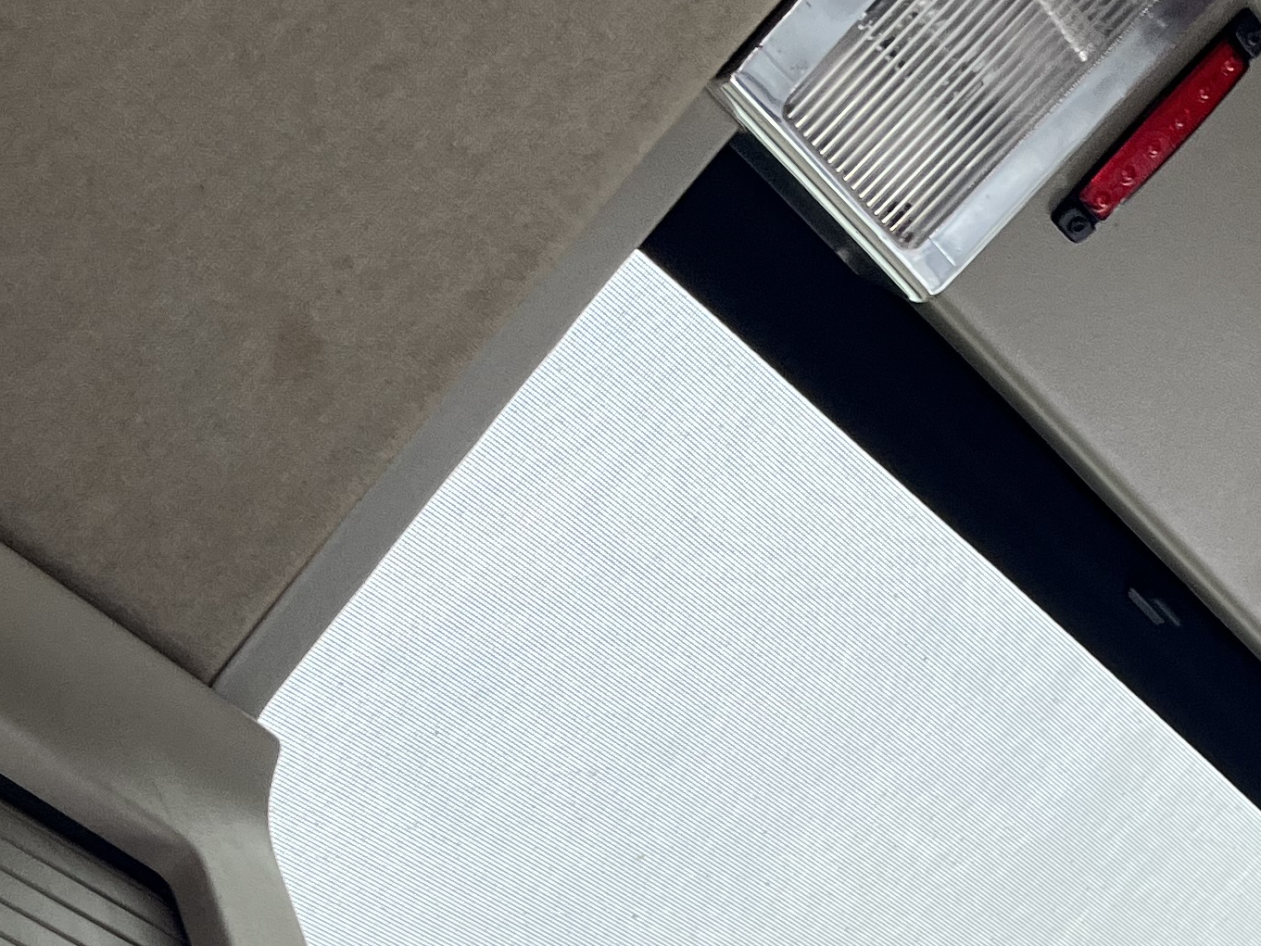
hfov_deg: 25.2
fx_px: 2805
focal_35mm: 77
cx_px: 827
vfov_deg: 18.1
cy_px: 1153
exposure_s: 1/121
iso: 125
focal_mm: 5.1
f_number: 1.6
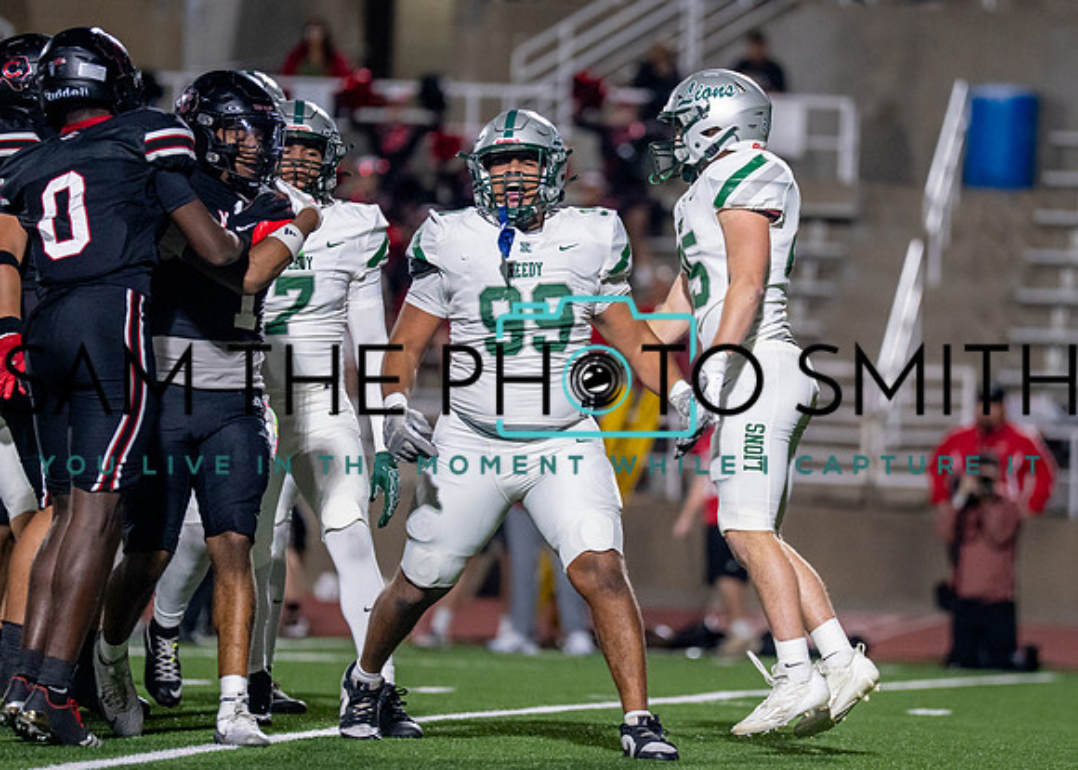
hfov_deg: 6.7
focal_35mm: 301
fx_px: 9214
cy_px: 333
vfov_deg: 4.8
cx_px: 612
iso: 2500
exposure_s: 1/1250
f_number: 2.8
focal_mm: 200
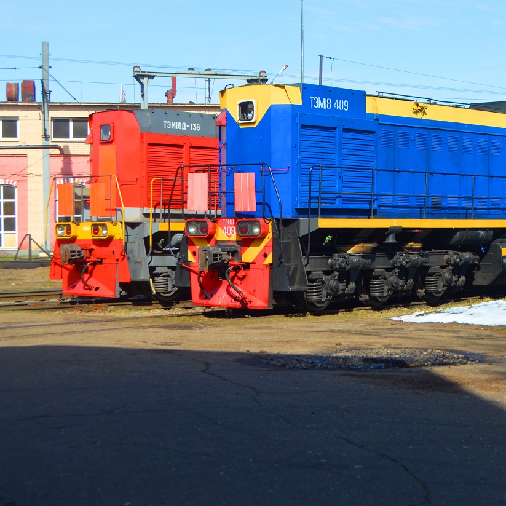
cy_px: 240
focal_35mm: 76
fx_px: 1252
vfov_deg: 22.8
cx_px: 389
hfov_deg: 22.6
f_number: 5.6
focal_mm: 35
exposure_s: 1/1250
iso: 400
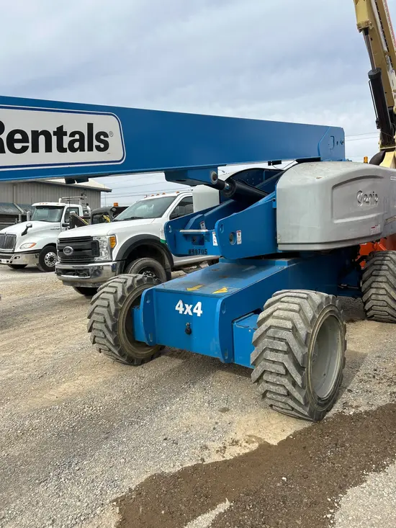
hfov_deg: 53.1
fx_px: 396
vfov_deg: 67.3
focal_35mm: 26
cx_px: 198
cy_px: 264
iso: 50
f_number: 1.5
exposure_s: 1/2632
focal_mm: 5.7
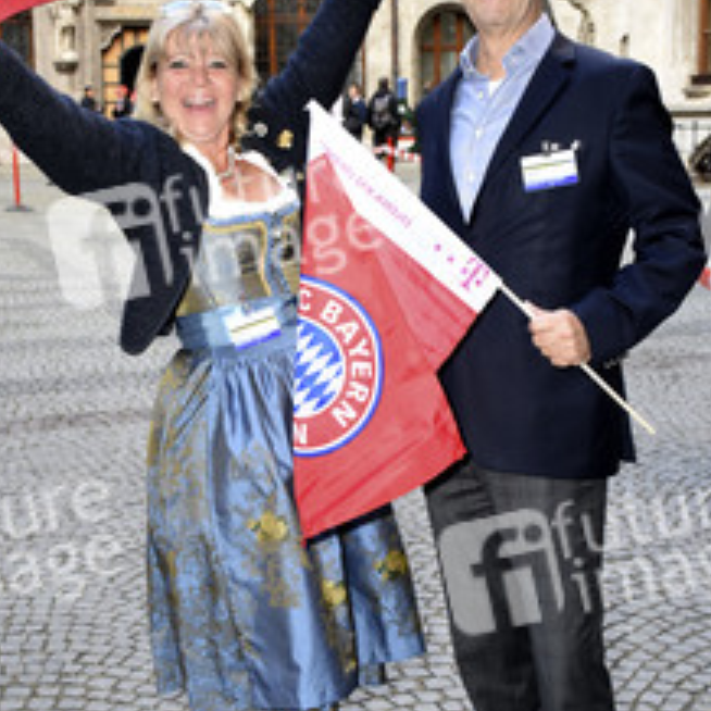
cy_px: 395
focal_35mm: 56
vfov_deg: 30.5
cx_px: 310
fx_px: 1301
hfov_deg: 30.5
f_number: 3.8
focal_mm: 24
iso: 800
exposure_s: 1/160
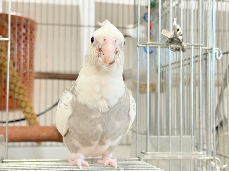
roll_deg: +1.0
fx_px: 344
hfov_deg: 36.8
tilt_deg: +3.3
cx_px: 114
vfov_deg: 28.0
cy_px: 86
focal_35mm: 52
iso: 80
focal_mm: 5.96
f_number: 1.6
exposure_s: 1/50
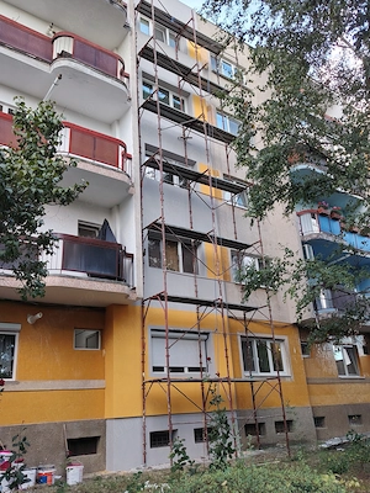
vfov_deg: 60.0
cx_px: 185
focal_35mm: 30
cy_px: 246
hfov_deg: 46.8
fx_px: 428
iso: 147
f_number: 1.75
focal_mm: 5.25
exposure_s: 1/100
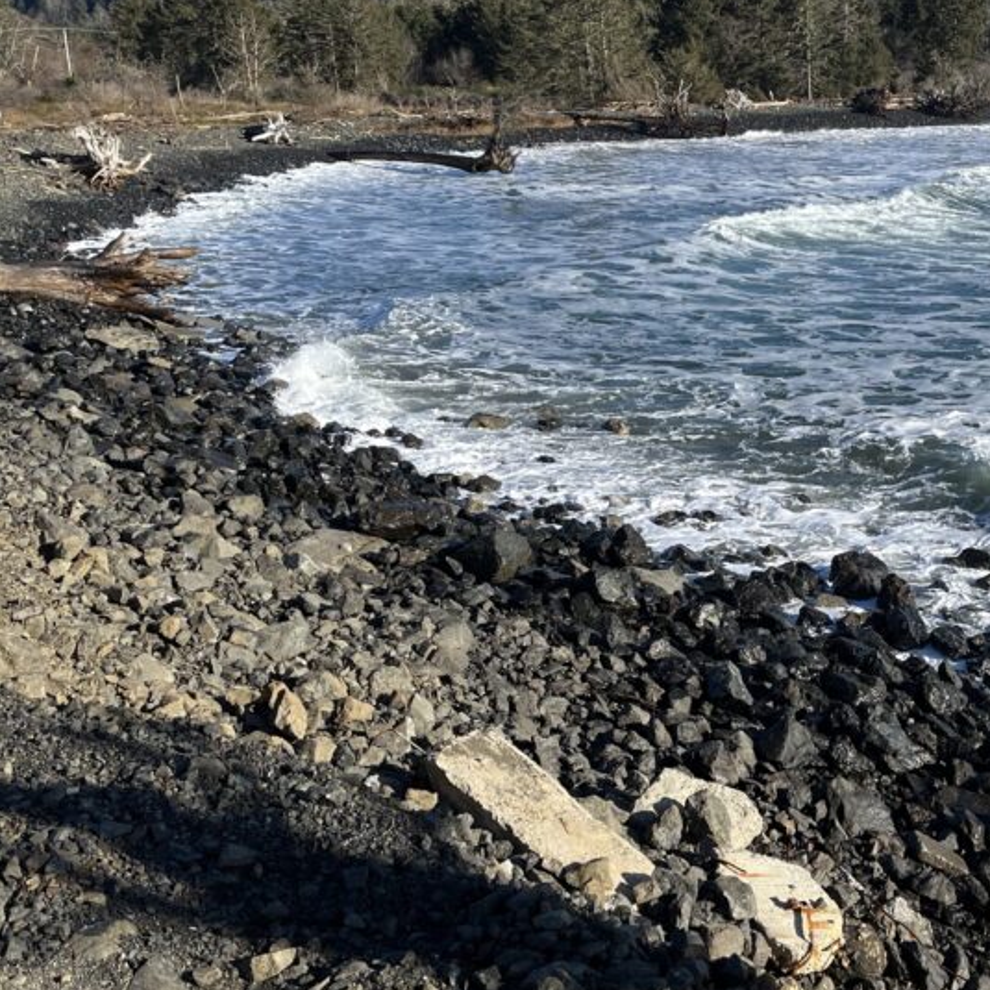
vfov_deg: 38.1
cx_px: 798
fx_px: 1424
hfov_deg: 37.0
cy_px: 377
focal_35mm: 44
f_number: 1.6
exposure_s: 1/3521
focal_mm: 5.1
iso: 50
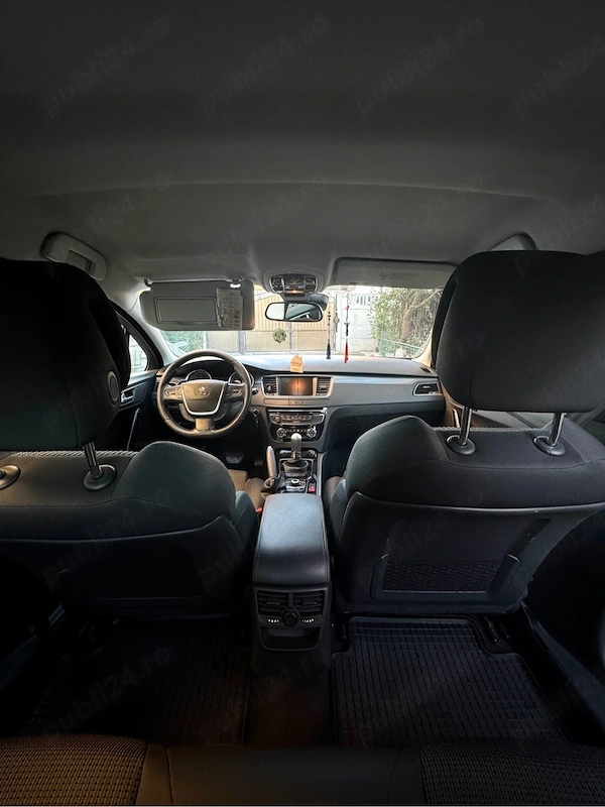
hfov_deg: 85.7
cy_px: 404
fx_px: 326
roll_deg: -0.1
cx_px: 302
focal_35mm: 14
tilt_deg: -12.9
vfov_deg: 102.1
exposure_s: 1/60
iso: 320
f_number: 2.2
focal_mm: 2.22
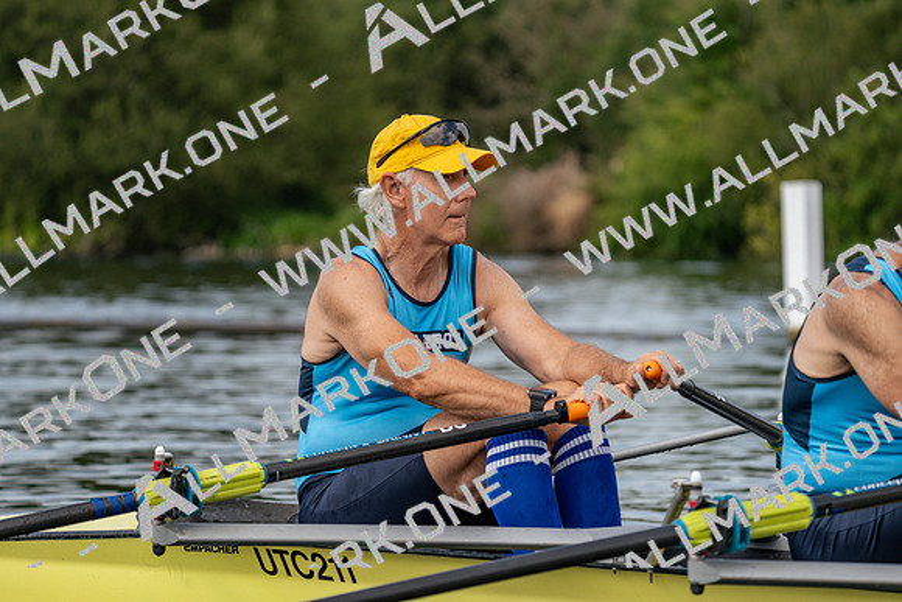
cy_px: 301
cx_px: 451
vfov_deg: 6.9
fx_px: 5012
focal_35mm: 200
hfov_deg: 10.3
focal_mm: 200
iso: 400
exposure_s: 1/1600
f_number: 5.6
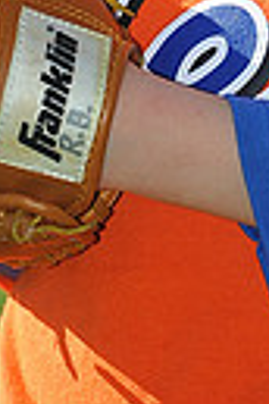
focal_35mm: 901
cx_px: 216
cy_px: -429
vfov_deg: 2.3
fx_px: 10098
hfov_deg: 1.5
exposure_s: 1/1000
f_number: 4.5
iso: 200
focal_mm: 200
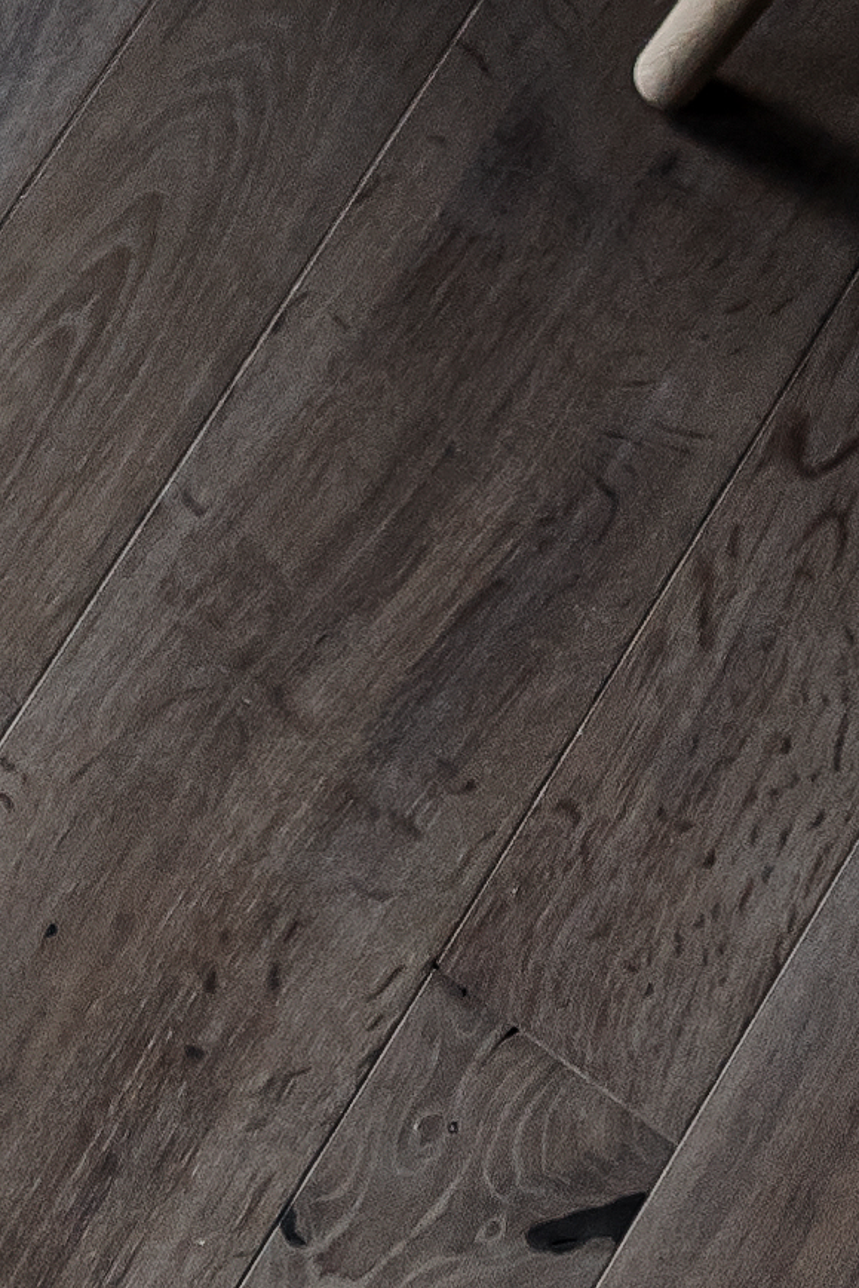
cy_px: -3125
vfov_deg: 7.2
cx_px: 130
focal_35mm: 241
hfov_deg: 5.7
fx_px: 8622
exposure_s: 1/640
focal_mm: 35
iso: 500
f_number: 2
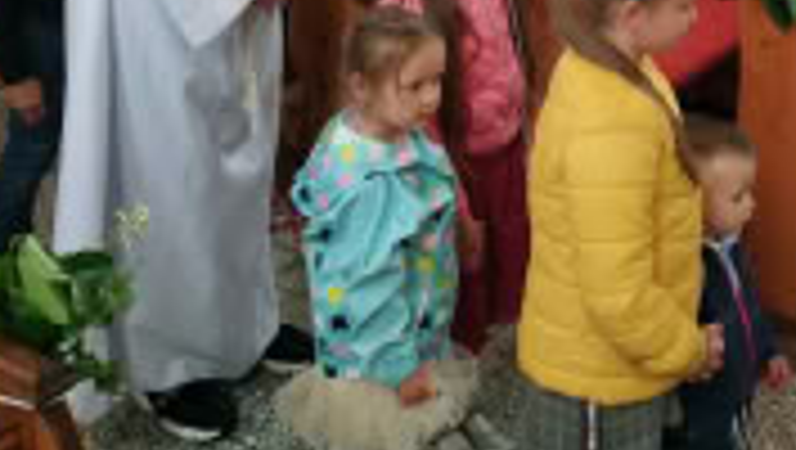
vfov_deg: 18.8
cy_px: -153
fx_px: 1247
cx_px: 760
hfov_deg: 33.0
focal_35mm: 59
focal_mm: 3.94
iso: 200
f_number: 1.9
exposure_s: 1/25
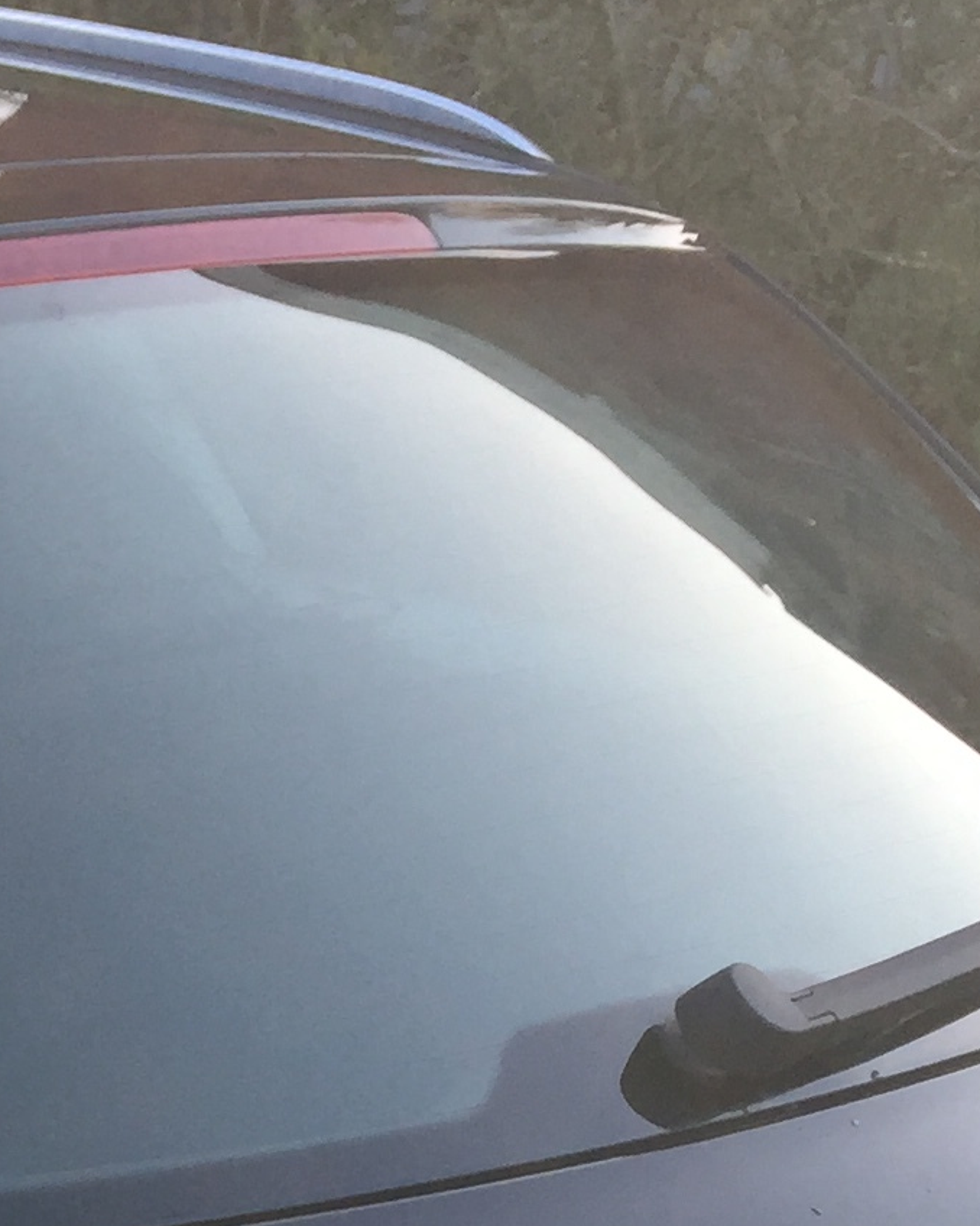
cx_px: -675
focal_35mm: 109
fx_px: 3953
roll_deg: +2.8
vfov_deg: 16.4
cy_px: 1725
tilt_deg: -26.6
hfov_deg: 13.0
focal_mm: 4.15
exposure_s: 1/370
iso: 32
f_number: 2.2
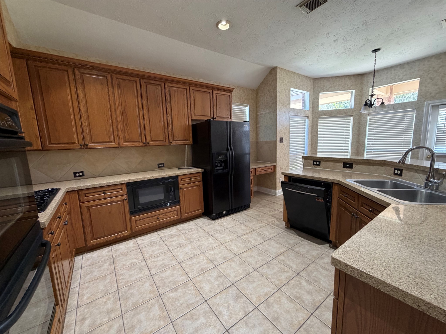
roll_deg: +2.3
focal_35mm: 14
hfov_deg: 102.1
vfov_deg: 85.7
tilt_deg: -7.5
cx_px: 223
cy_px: 167
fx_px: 180
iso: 250
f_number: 2.2
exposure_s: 1/60
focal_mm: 2.22
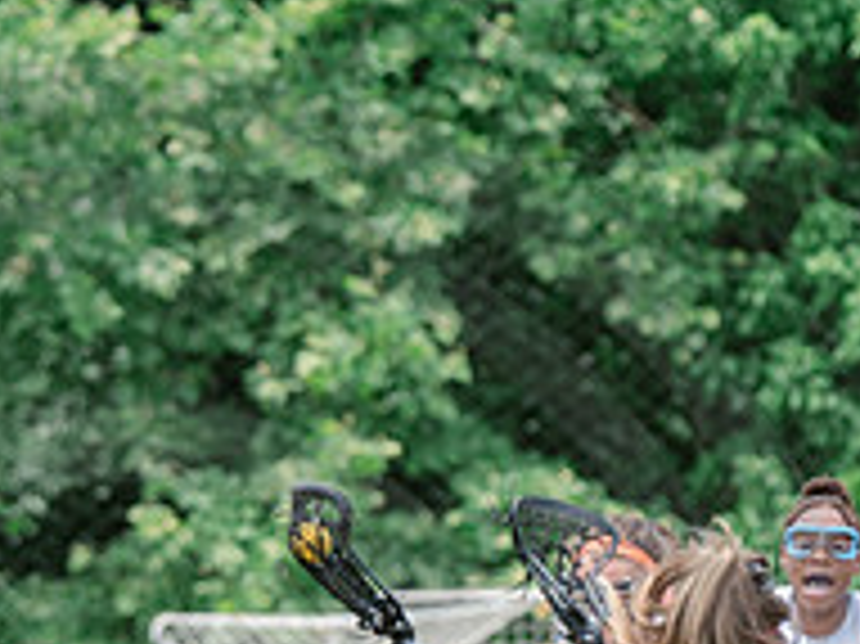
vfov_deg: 1.8
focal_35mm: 812
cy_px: 918
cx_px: 491
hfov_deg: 2.4
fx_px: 20161
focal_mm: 165
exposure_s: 1/1000
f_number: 4
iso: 250
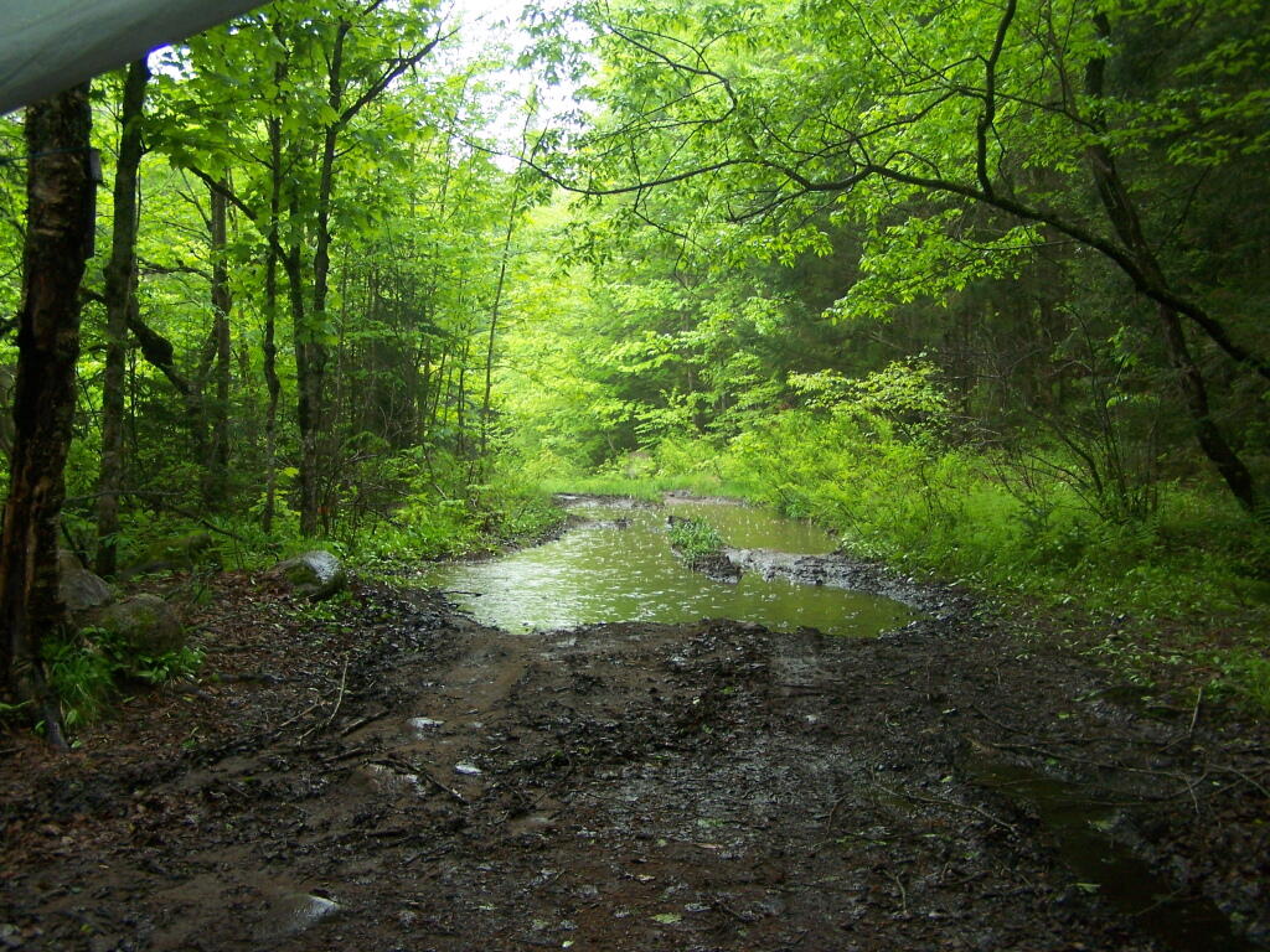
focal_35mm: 38
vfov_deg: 37.7
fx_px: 1394
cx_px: 635
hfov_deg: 49.0
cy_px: 476
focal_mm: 6.3
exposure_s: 1/30
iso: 140
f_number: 2.8
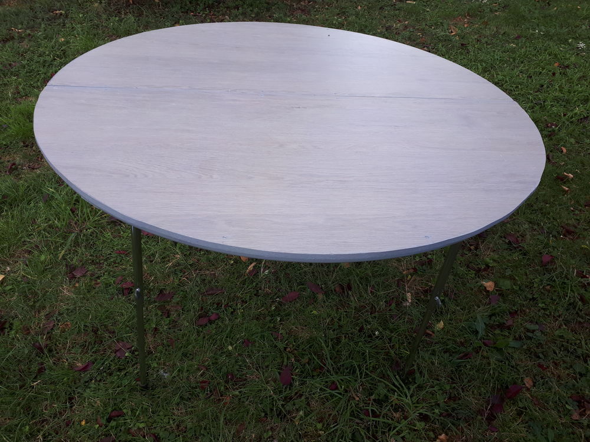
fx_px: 460
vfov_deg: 51.4
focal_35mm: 27
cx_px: 295
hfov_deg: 65.3
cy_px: 221
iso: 50
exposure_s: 1/120
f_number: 1.9
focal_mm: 3.6
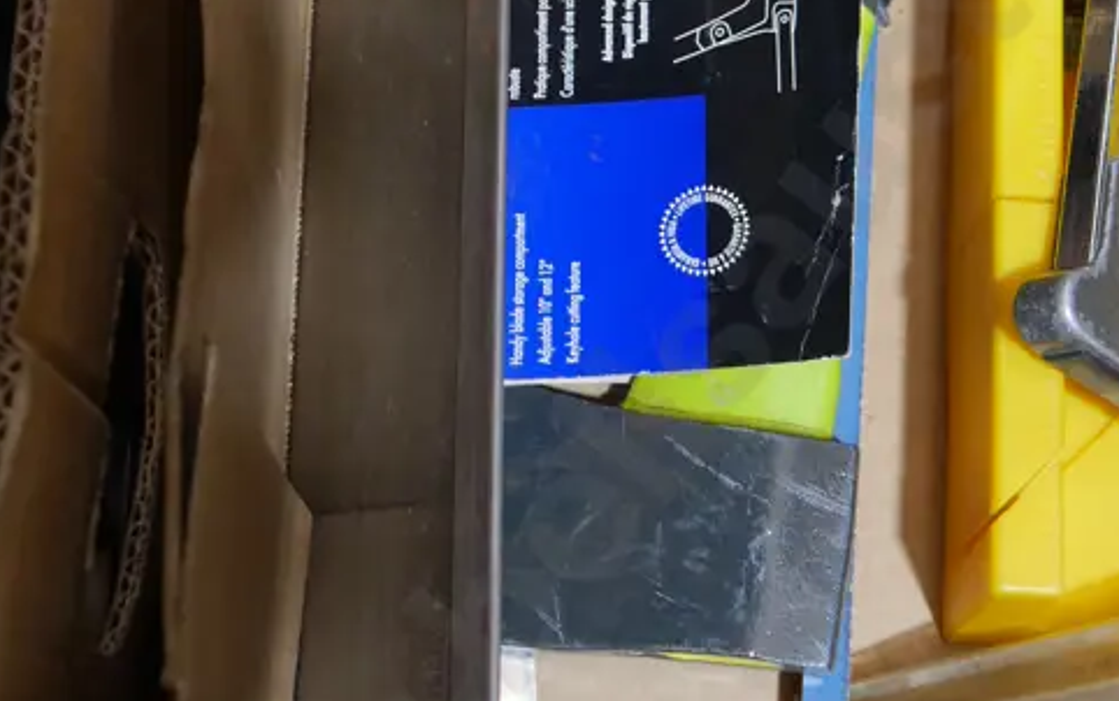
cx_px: 859
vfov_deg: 20.5
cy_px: 156
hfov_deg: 31.8
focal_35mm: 63
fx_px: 1923
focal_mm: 14
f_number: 3.5
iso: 320
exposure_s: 1/60
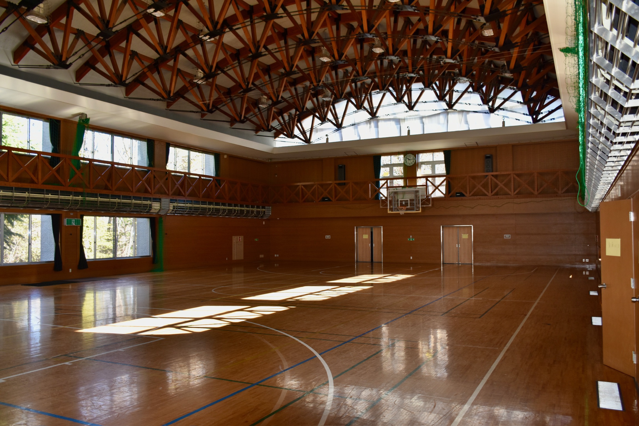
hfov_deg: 61.9
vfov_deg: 43.6
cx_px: 320
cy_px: 213
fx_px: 532
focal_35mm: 30
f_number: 3.5
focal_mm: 20
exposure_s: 1/125
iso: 360
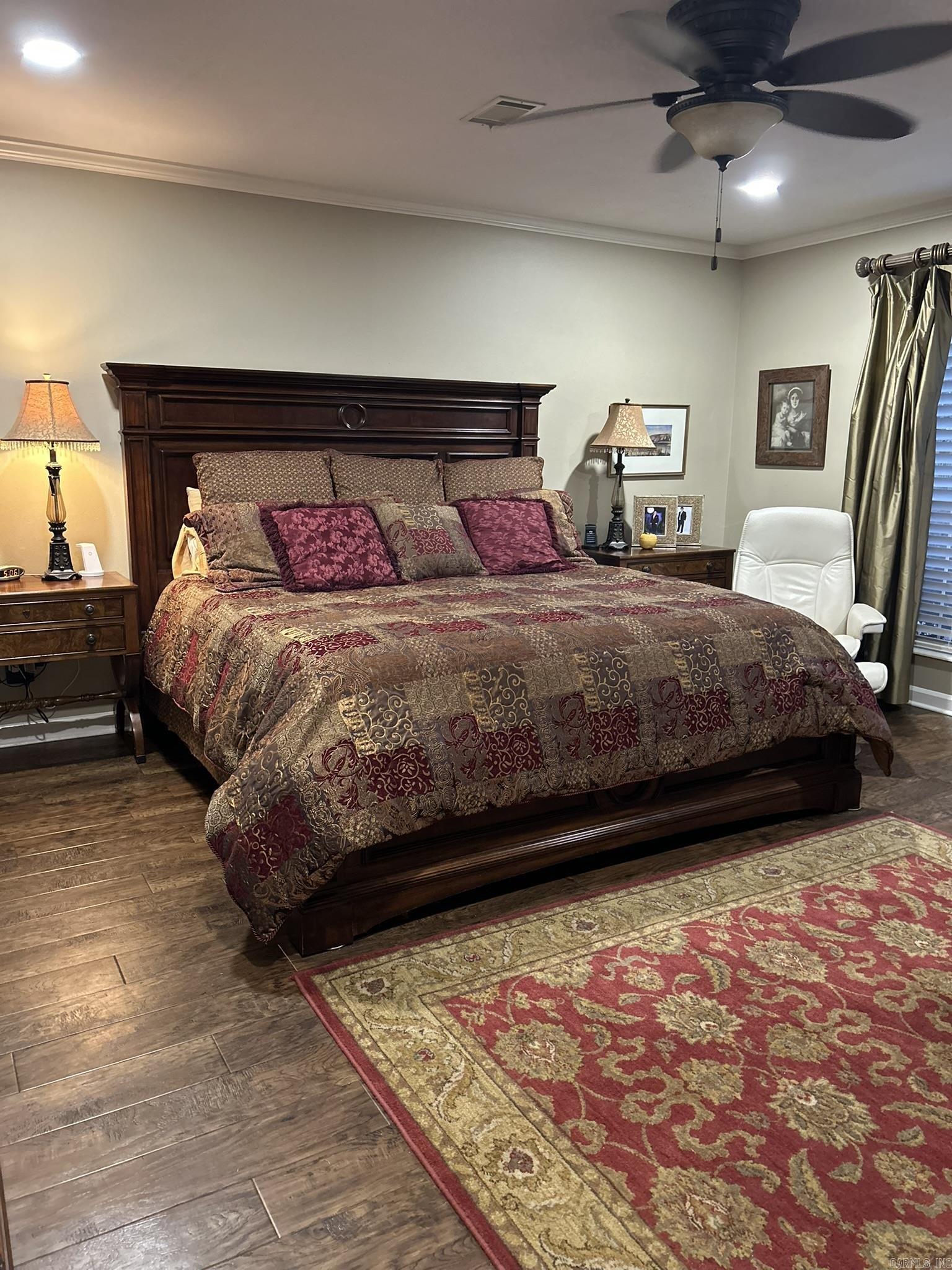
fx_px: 953
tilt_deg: -9.7
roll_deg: -1.4
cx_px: 476
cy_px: 635
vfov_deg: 67.3
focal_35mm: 26
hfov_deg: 53.1
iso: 400
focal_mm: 5.7
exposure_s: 1/60
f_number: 1.5
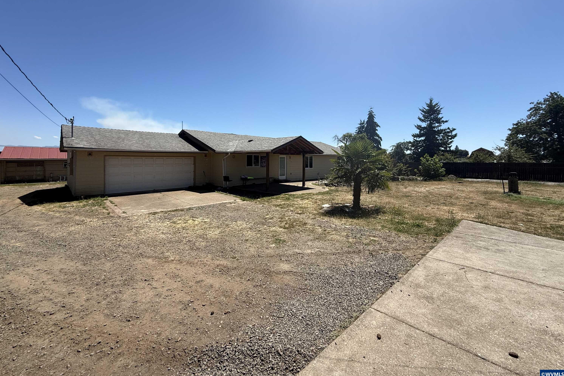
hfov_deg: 100.4
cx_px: 287
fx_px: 235
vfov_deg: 76.9
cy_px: 161
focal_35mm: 15
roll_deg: -1.0
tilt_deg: -0.1
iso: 50
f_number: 2.2
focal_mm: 2.22
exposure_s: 1/1613
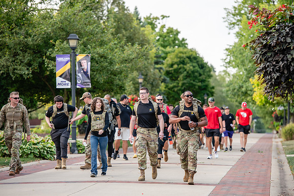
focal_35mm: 150
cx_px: 147
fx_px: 1225
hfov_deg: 13.7
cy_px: 98
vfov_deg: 9.2
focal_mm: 150
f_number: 4
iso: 500
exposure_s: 1/320
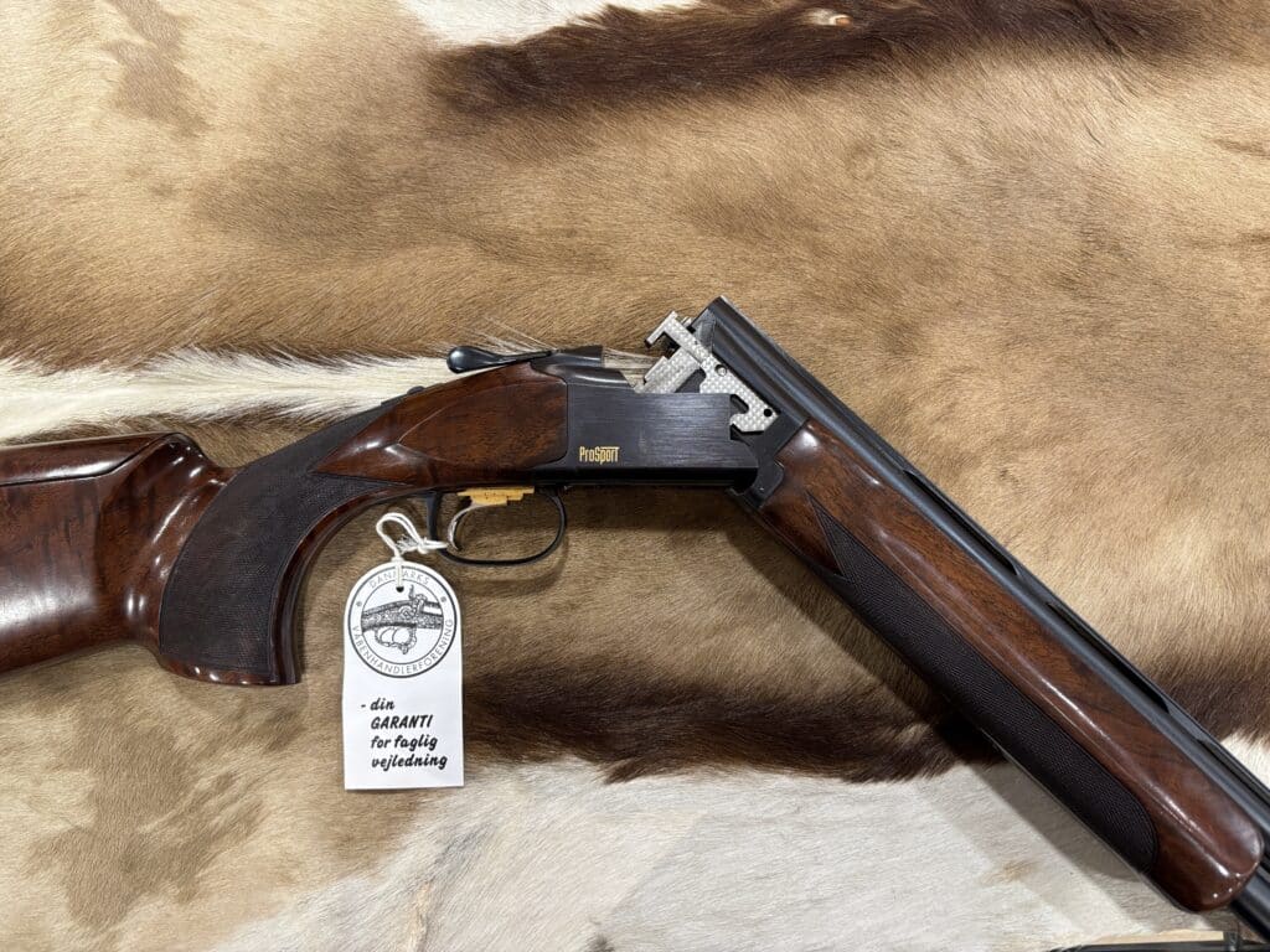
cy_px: 476
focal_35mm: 26
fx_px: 954
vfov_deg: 53.1
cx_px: 635
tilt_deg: -83.1
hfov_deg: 67.3
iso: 160
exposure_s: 1/60
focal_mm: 5.96
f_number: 1.6
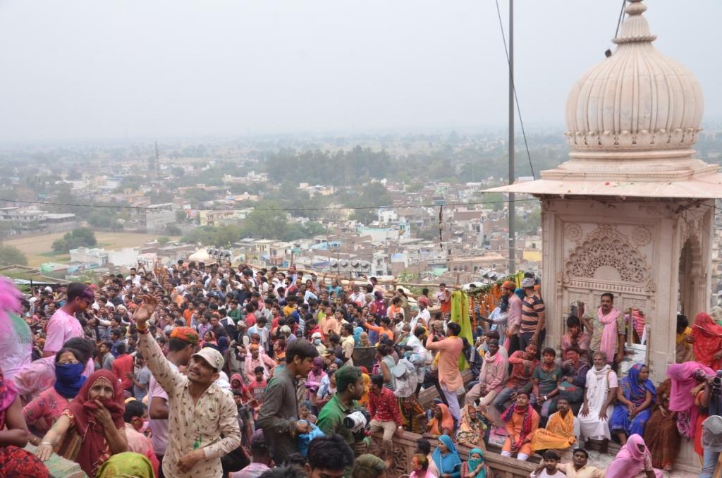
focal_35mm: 38
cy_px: 239
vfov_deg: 35.3
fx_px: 750
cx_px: 361
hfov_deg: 51.4
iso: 800
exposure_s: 1/160
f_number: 9
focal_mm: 25
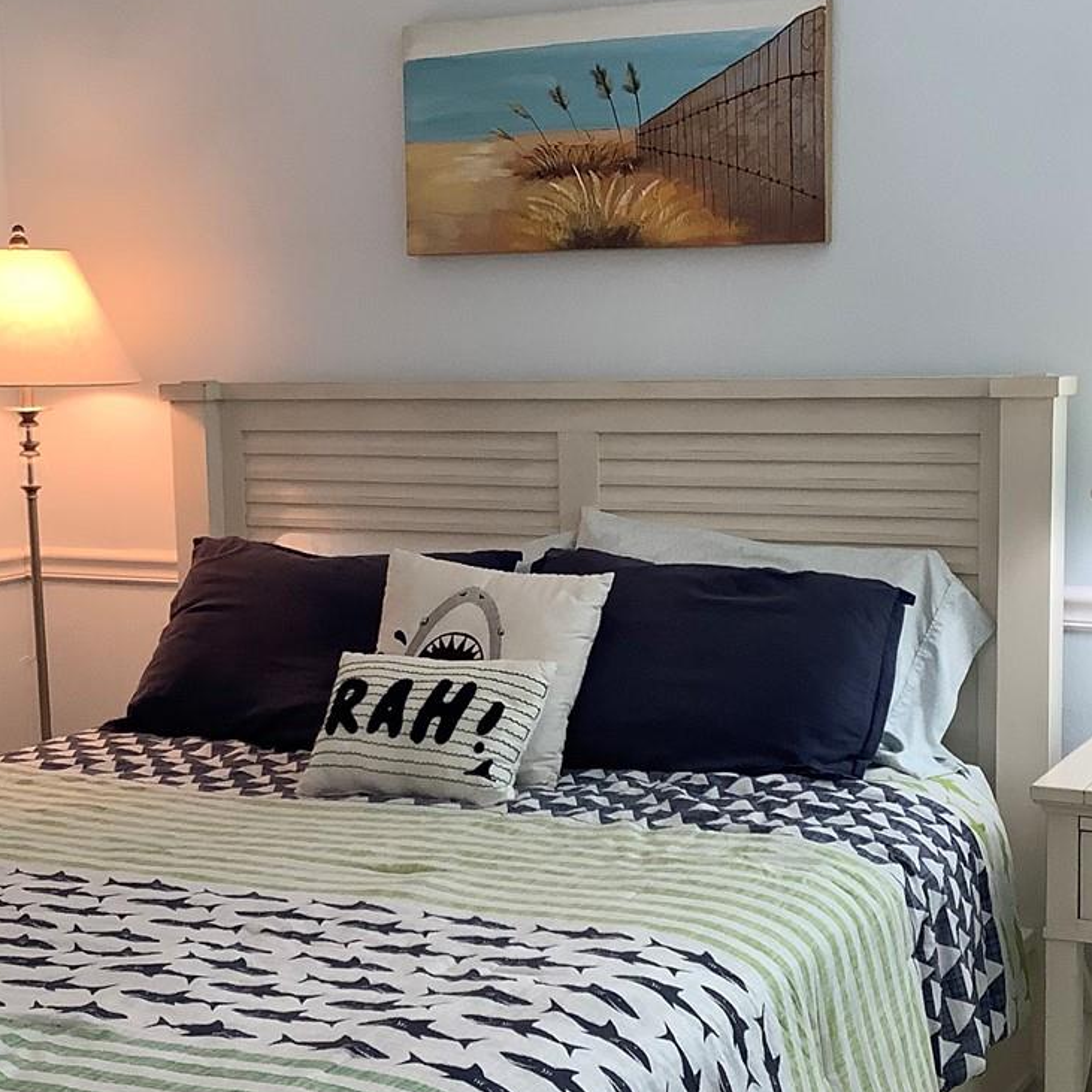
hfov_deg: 28.6
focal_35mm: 60
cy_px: 644
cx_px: 521
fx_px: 2141
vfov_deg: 28.6
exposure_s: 1/60
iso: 64
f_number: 2.4
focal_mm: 3.3
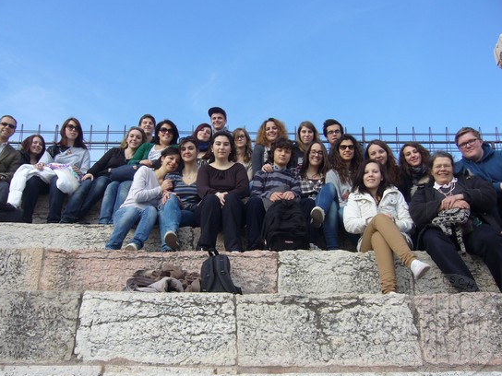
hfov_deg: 51.3
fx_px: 522
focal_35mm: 36
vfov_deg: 39.7
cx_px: 245
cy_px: 189
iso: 80
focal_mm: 5.8
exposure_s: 1/200
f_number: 5.6
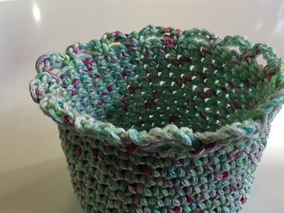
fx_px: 328
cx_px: 162
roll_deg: -2.1
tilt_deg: -36.6
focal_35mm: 40
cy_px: 141
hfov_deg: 46.7
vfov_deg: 35.6
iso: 40
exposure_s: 1/40
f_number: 2.2
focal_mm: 4.15
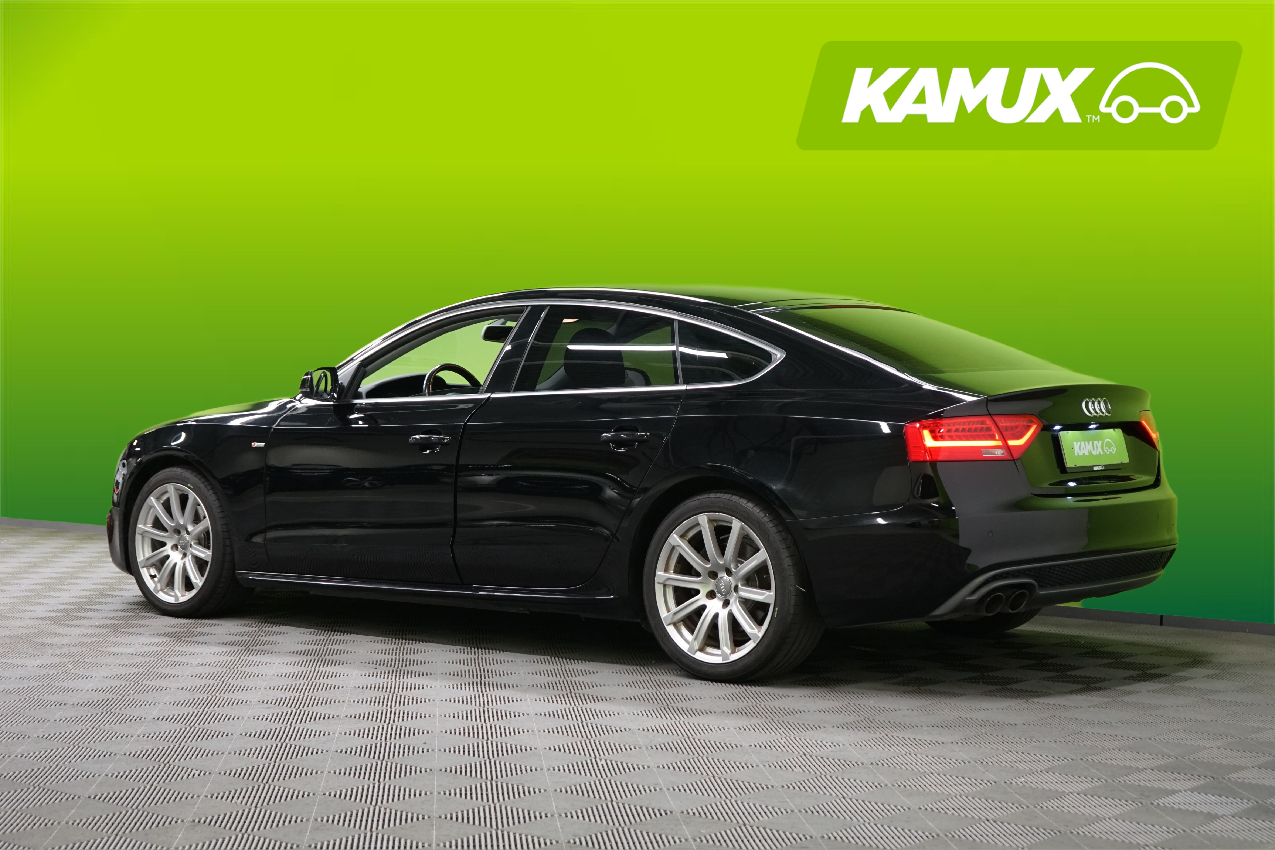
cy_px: 425
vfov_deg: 20.3
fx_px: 2373
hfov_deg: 30.1
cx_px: 638
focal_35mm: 67
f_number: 5.6
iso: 800
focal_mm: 67
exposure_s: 1/50
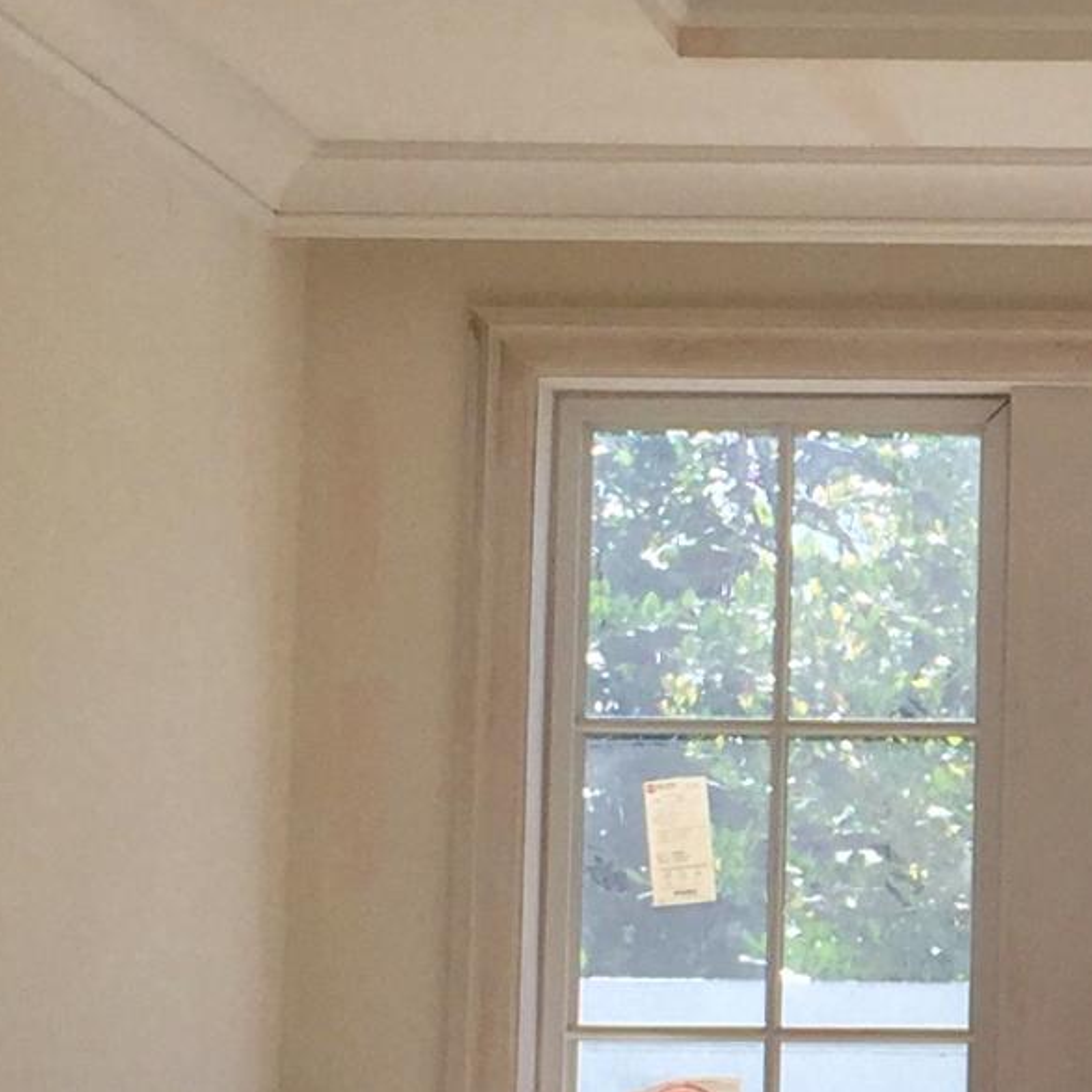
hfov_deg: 12.9
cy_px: 763
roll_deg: -1.4
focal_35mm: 131
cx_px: 1378
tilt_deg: +3.8
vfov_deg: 13.3
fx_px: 4675
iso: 32
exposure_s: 1/807
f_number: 2.2
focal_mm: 4.15
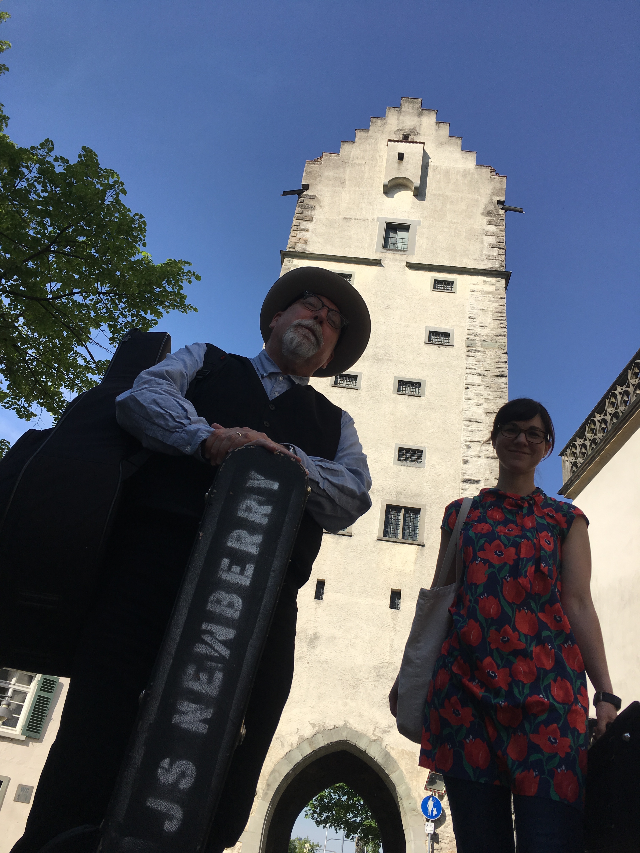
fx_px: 715
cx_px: 320
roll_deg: -9.5
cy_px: 426
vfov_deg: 61.7
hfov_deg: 48.2
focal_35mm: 29
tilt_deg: +30.3
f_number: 2.2
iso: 25
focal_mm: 4.15
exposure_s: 1/1832
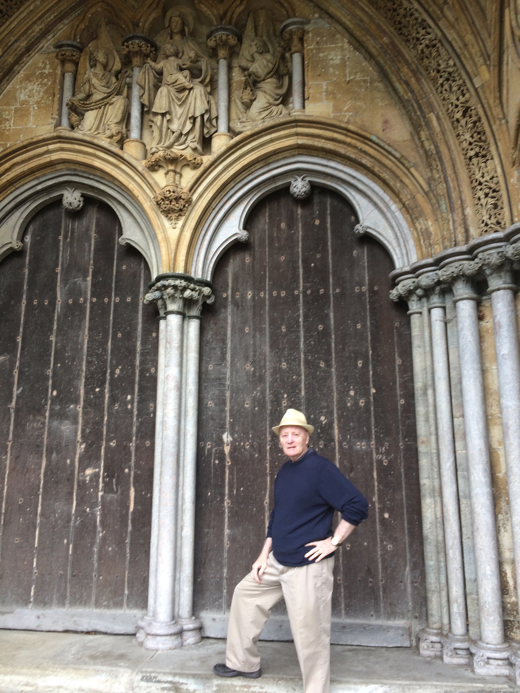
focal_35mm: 29
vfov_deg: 61.7
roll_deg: -1.2
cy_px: 346
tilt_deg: +11.6
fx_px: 581
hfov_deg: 48.2
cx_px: 260
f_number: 2.2
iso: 32
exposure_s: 1/122
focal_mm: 4.15
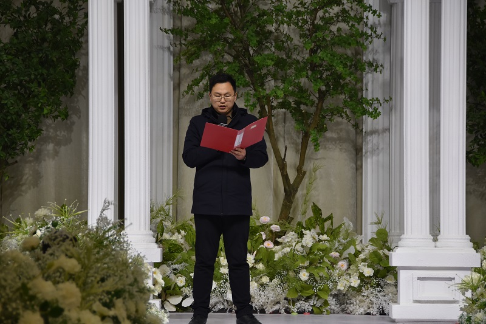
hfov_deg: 12.2
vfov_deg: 8.2
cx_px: 243
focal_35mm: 168
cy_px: 162
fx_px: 2267
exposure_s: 1/160
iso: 800
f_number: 6.3
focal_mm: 112
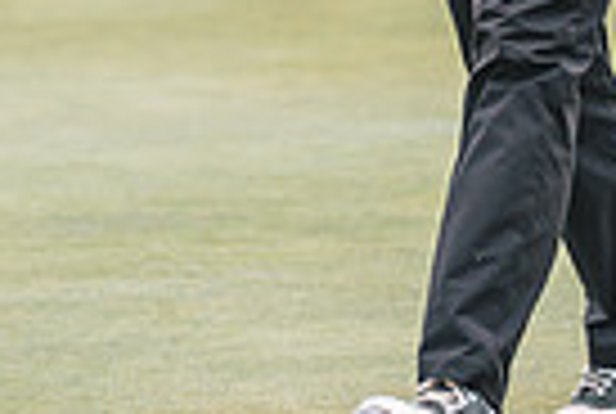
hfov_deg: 4.4
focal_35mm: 465
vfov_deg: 3.0
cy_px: -286
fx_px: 7974
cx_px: 472
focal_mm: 106
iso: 640
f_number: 2.8
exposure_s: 1/4000
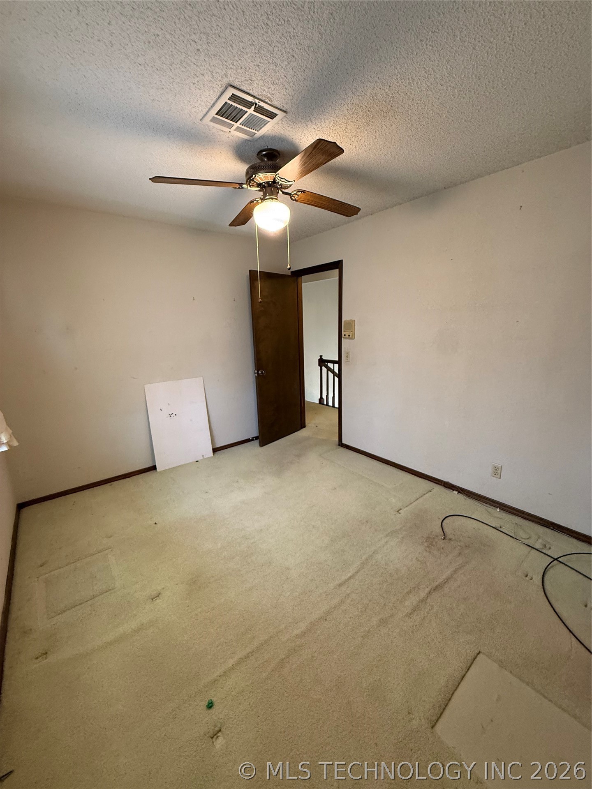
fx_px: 319
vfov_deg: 102.1
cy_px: 394
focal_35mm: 14
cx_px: 296
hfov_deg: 85.7
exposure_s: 1/60
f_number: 2.2
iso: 400
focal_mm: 2.22
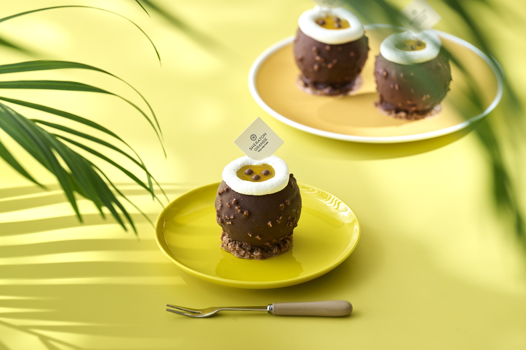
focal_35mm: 165
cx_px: 263
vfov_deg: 8.3
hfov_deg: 12.5
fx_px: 2411
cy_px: 175
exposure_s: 1/160
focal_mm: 165
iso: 500
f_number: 6.3
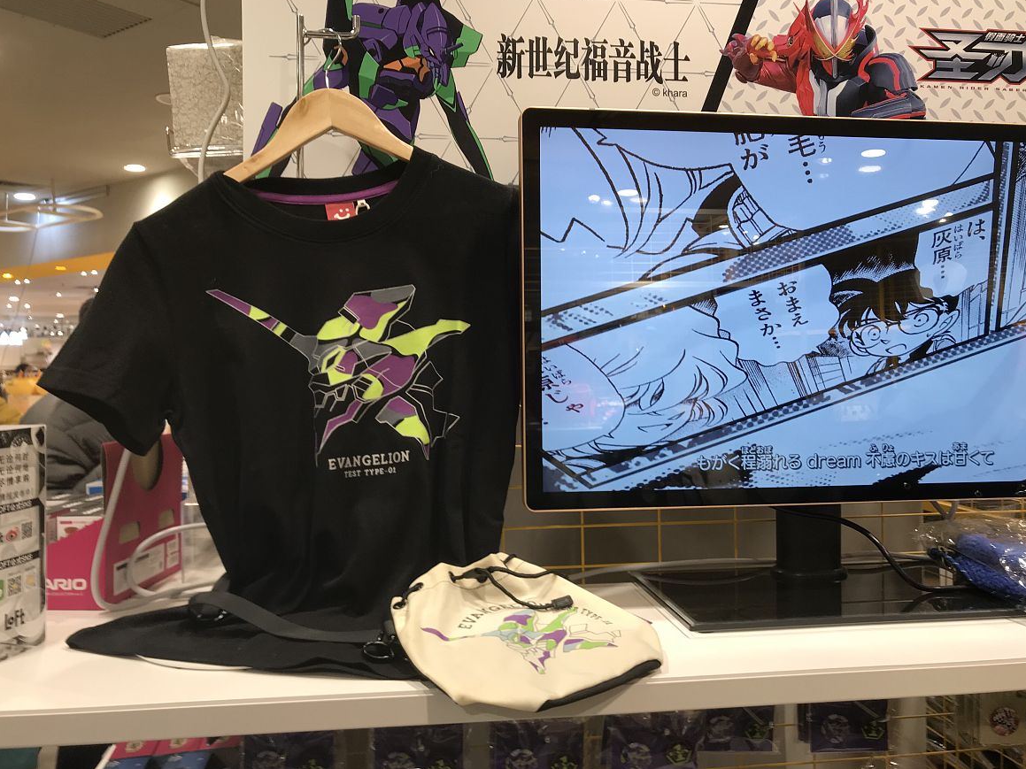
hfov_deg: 61.7
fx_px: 859
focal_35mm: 29
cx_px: 515
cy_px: 378
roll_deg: +1.2
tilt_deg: -0.8
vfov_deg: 48.2
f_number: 1.8
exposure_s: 1/50
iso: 25
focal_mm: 3.99
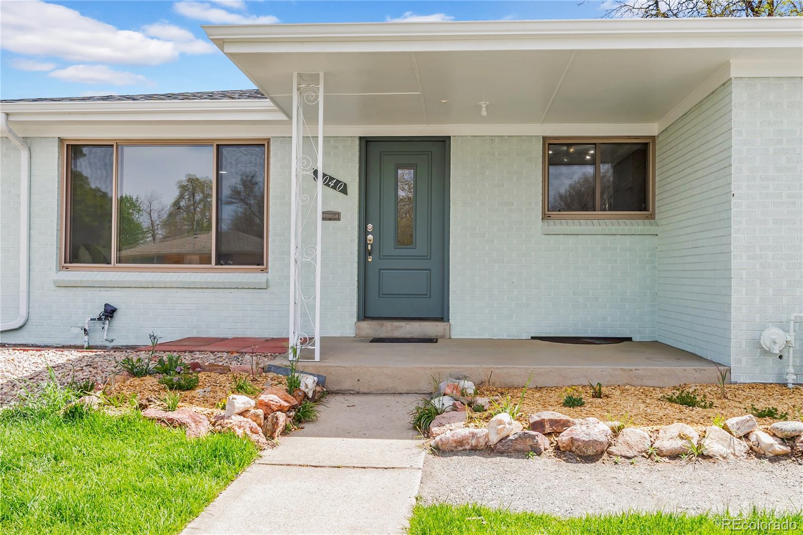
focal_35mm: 30
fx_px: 669
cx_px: 402
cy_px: 268
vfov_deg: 43.6
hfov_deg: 61.9
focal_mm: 20
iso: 250
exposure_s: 1/250
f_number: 9
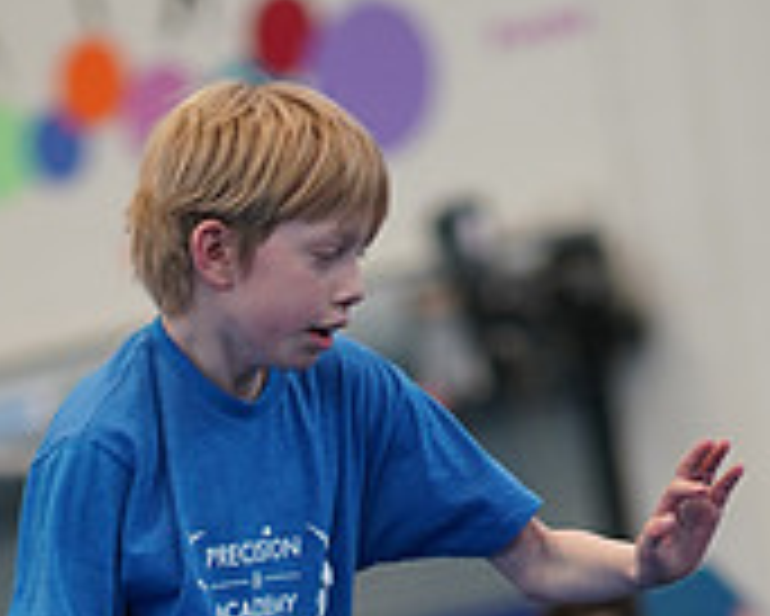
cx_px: 390
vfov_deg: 5.7
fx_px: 6179
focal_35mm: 271
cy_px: 926
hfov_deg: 7.1
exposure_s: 1/500
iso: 640
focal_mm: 85
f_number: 1.4
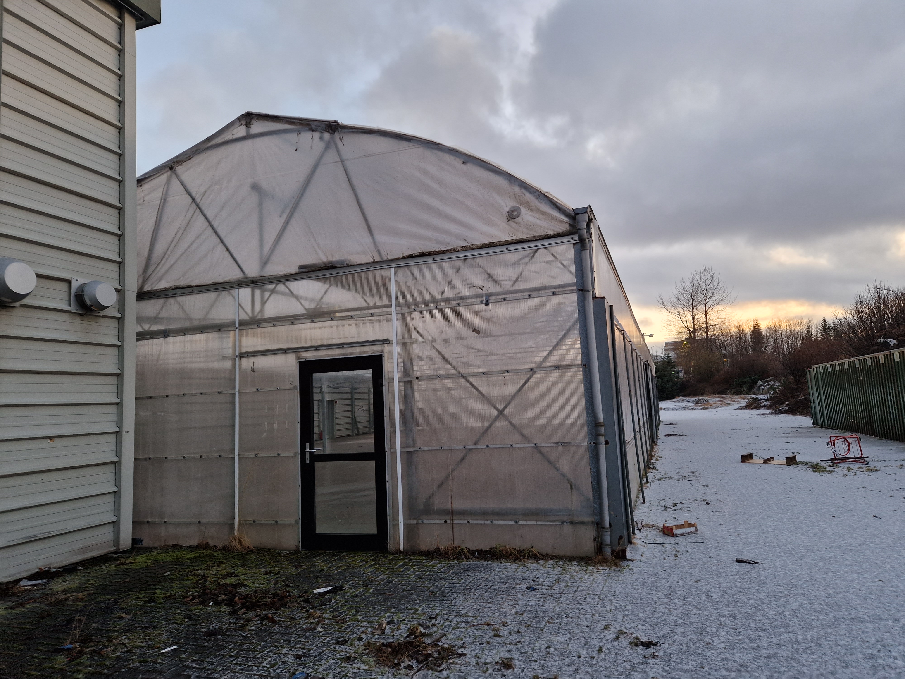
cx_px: 452
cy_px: 340
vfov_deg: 58.9
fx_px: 601
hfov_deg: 73.9
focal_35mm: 23
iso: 200
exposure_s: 1/100
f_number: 1.8
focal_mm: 5.4
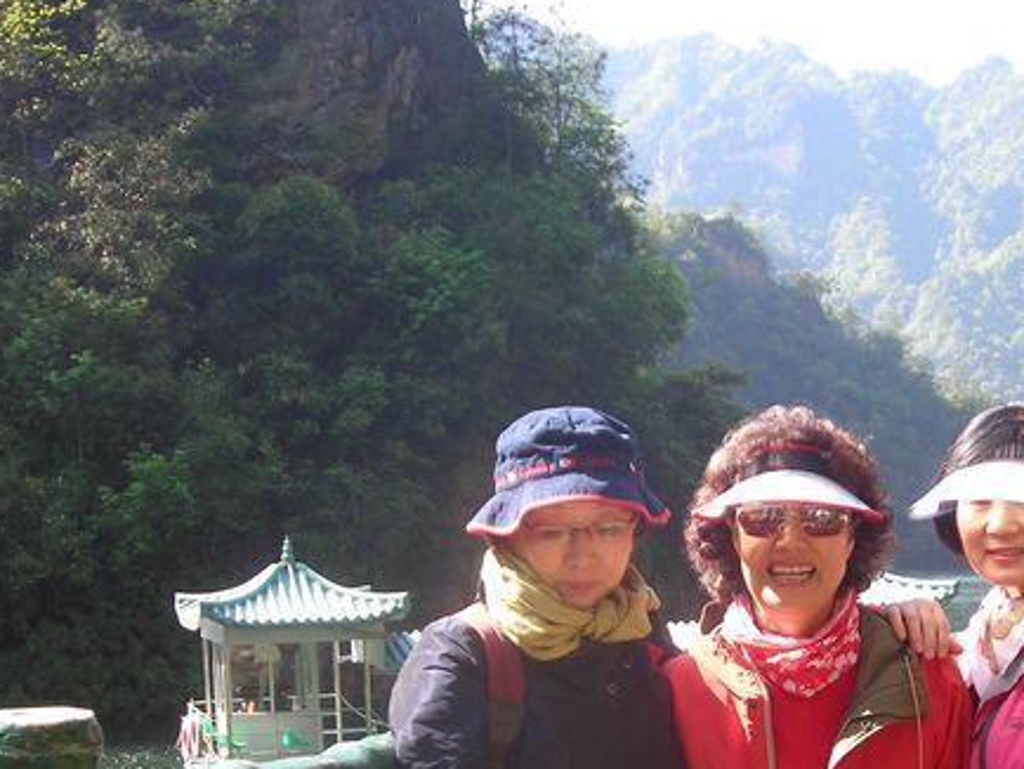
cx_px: 705
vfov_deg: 20.6
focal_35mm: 70
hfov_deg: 27.5
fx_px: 2072
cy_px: 694
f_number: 3.2
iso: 50
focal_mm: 6.3
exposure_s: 1/103
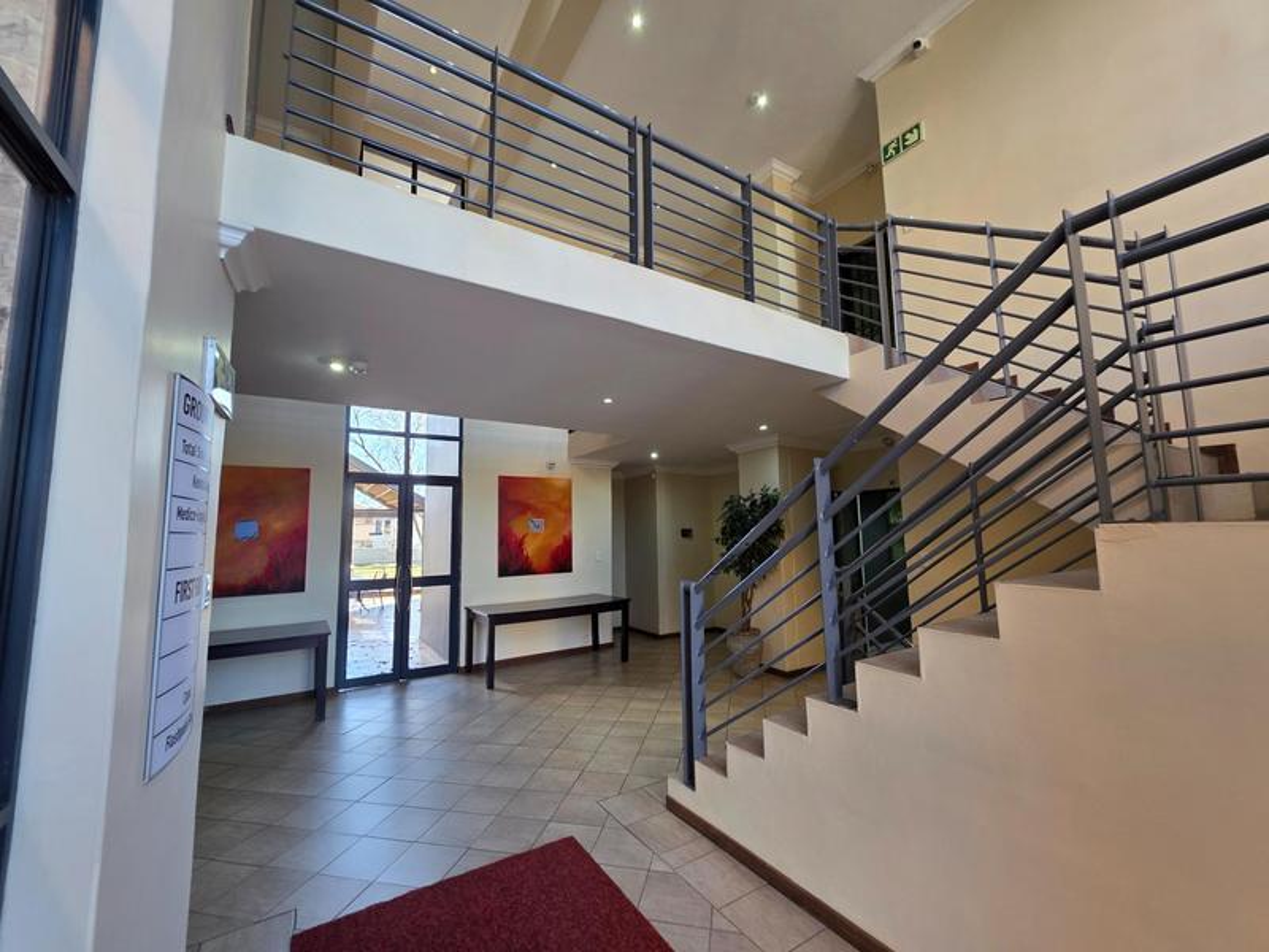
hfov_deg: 106.2
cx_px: 634
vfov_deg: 89.9
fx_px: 477
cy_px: 476
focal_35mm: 13
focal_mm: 2.2
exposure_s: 1/100
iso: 125
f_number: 1.9
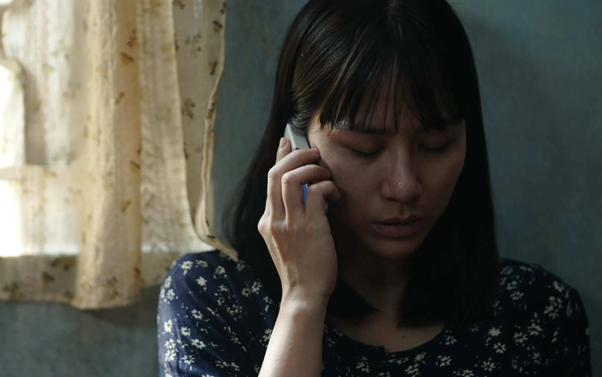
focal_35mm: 130
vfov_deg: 10.1
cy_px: 192
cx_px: 300
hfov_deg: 16.1
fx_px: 2133
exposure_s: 1/200
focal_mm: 85
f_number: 1.4
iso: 500
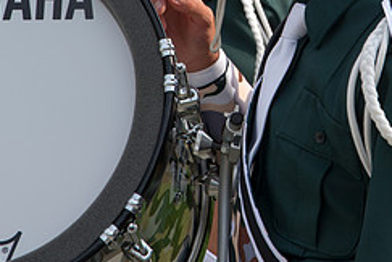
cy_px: -52
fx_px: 3005
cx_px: 276
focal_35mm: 276
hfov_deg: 7.5
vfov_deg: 5.0
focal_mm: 90
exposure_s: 1/320
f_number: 9
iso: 320
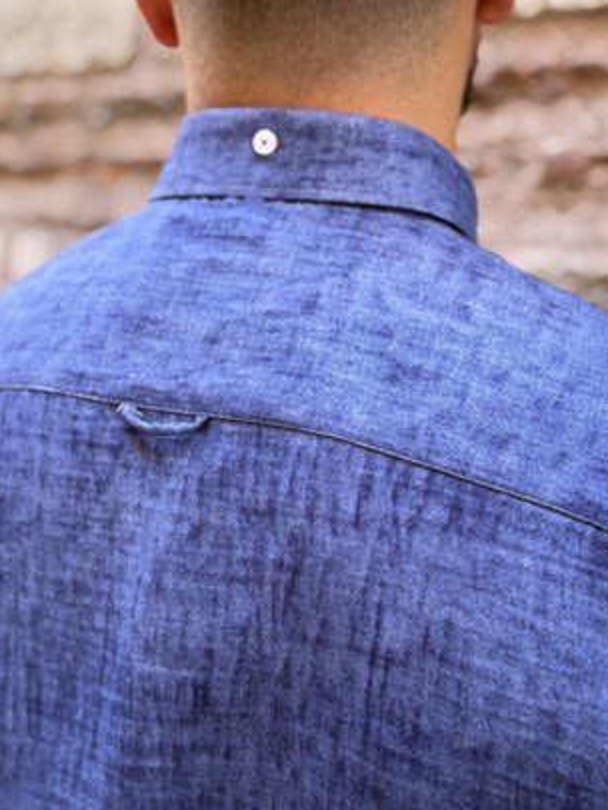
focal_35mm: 49
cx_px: 306
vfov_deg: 38.9
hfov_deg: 29.7
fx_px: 1147
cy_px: 409
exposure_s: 1/121
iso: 50
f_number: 1.78
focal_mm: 6.76
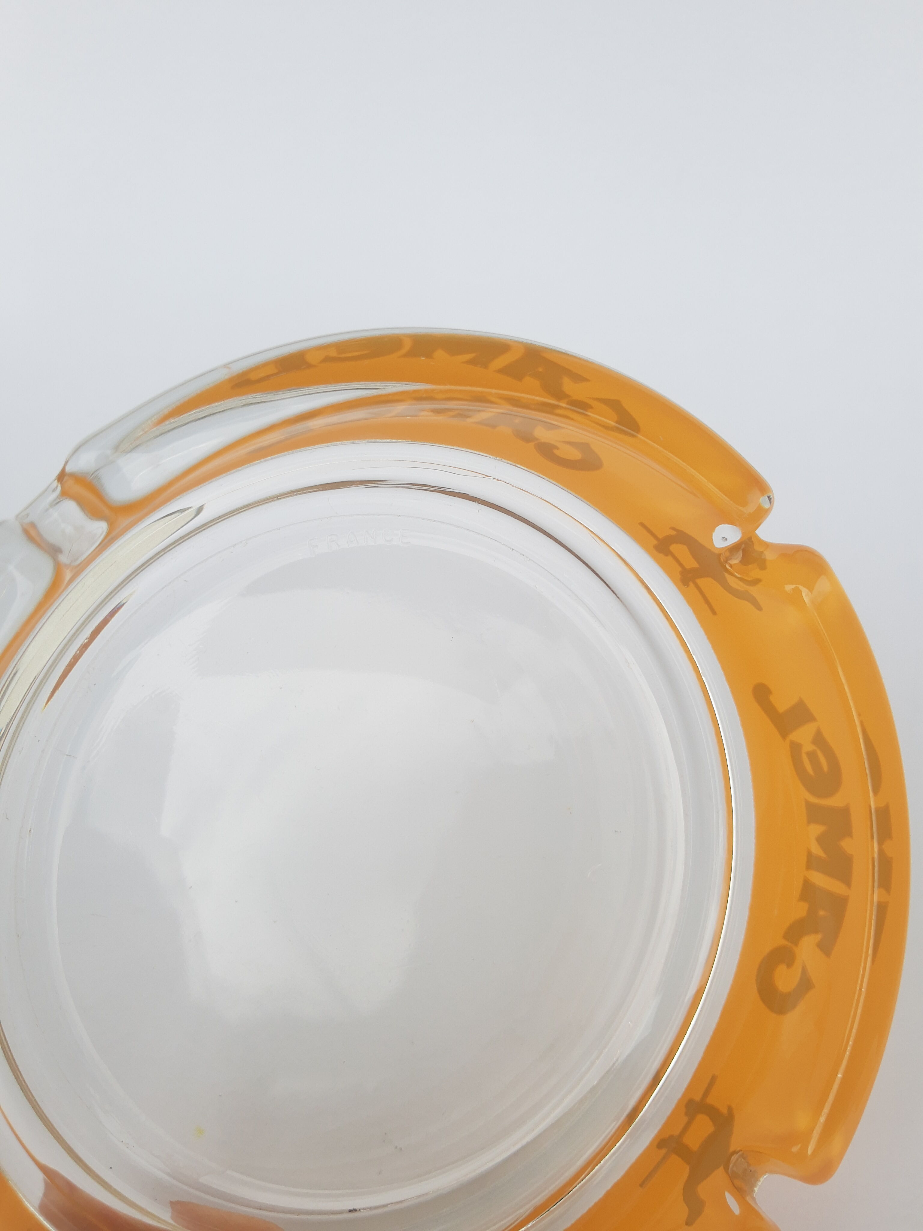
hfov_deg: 53.1
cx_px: 462
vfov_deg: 67.3
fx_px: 924
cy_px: 616
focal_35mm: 26
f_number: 1.8
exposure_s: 1/492
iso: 40
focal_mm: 3.95
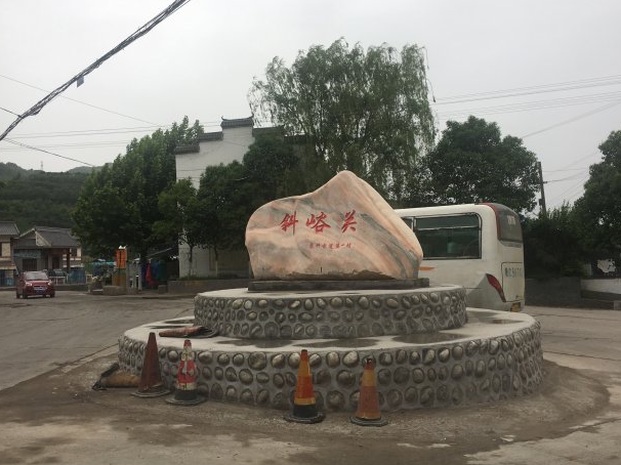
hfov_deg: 55.4
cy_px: 247
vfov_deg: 42.9
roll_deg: +2.5
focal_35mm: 33
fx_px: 592
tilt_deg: +1.8
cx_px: 307
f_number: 2.2
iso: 25
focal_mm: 4.15
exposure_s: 1/405
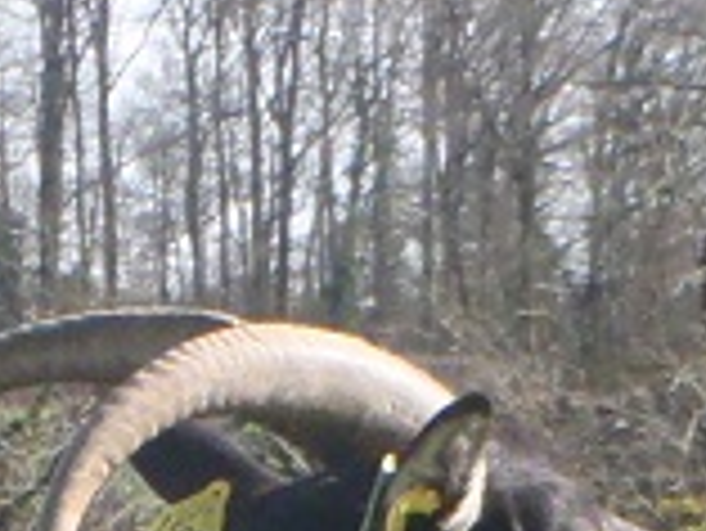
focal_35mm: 327
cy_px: 1294
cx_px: -823
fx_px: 6674
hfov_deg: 5.9
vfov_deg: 4.4
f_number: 5.6
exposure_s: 1/500
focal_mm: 10.34
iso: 400
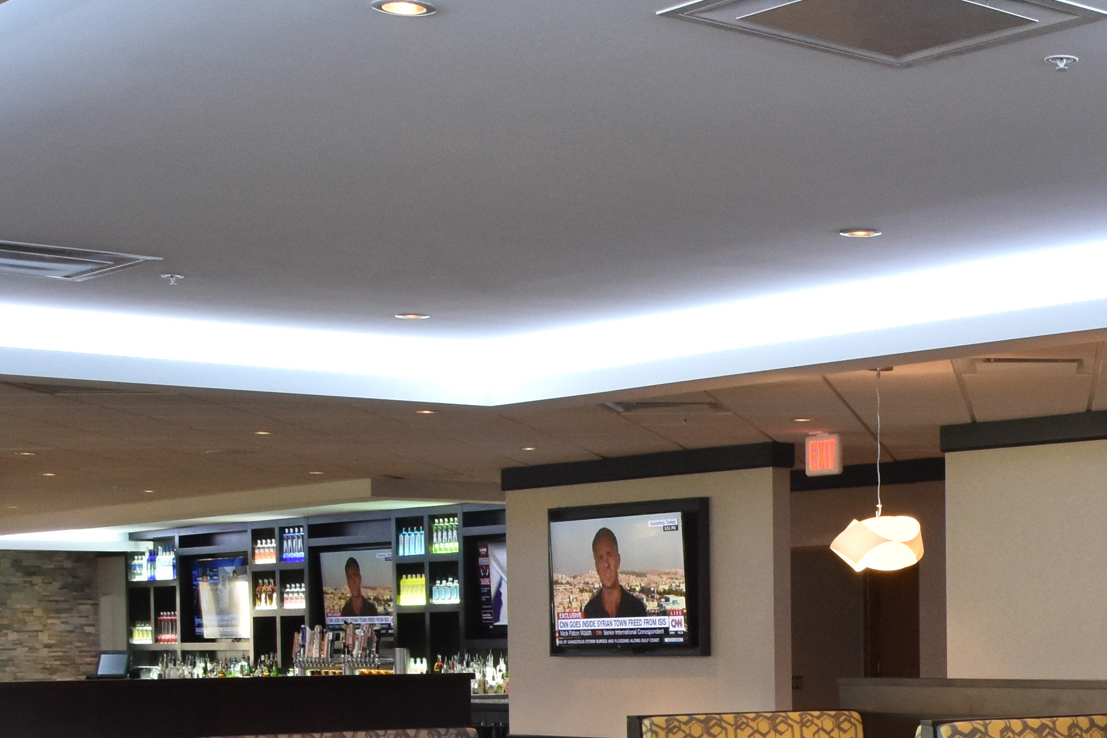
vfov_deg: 17.9
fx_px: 2289
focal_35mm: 74
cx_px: 1226
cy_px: 736
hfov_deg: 25.2
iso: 1000
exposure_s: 1/20
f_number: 9
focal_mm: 17
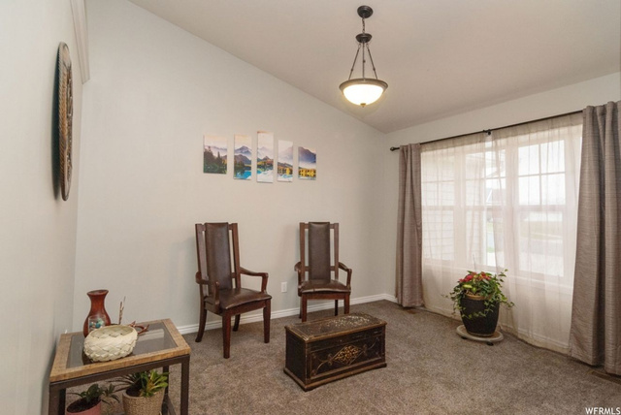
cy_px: 208
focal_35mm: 18
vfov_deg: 67.5
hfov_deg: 89.9
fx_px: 311
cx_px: 310
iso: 200
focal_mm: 12
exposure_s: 1/60
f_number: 5
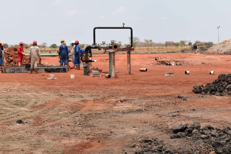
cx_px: 116
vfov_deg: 16.6
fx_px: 529
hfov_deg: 24.6
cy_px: 77
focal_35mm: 82
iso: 100
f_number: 8
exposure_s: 1/250
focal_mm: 55
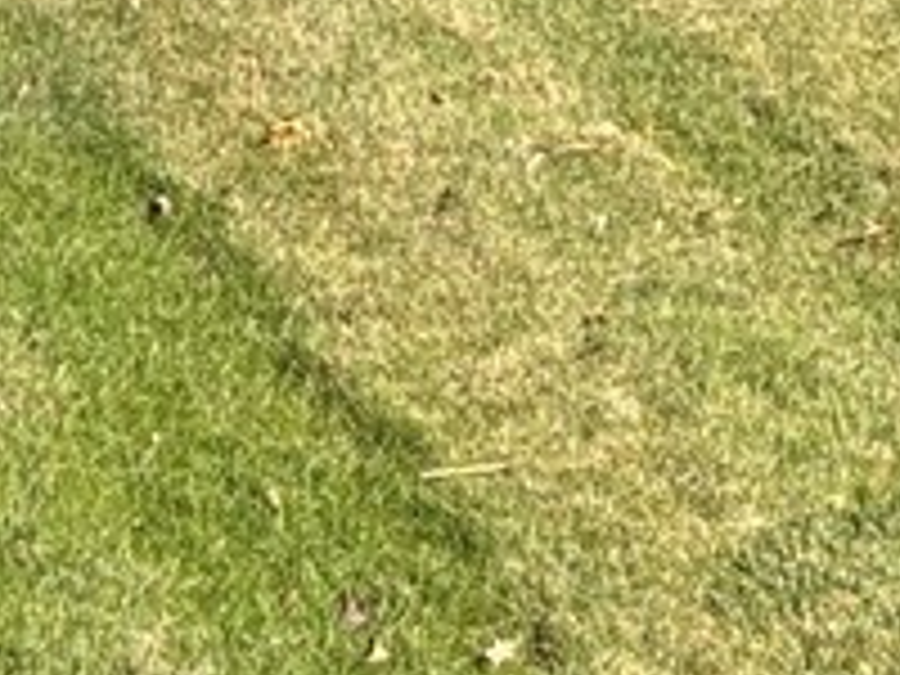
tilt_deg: +1.8
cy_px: -1188
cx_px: 2439
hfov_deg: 8.4
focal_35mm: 208
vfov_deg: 6.6
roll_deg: +0.8
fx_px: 5408
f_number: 1.6
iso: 50
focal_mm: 5.96
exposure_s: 1/3125
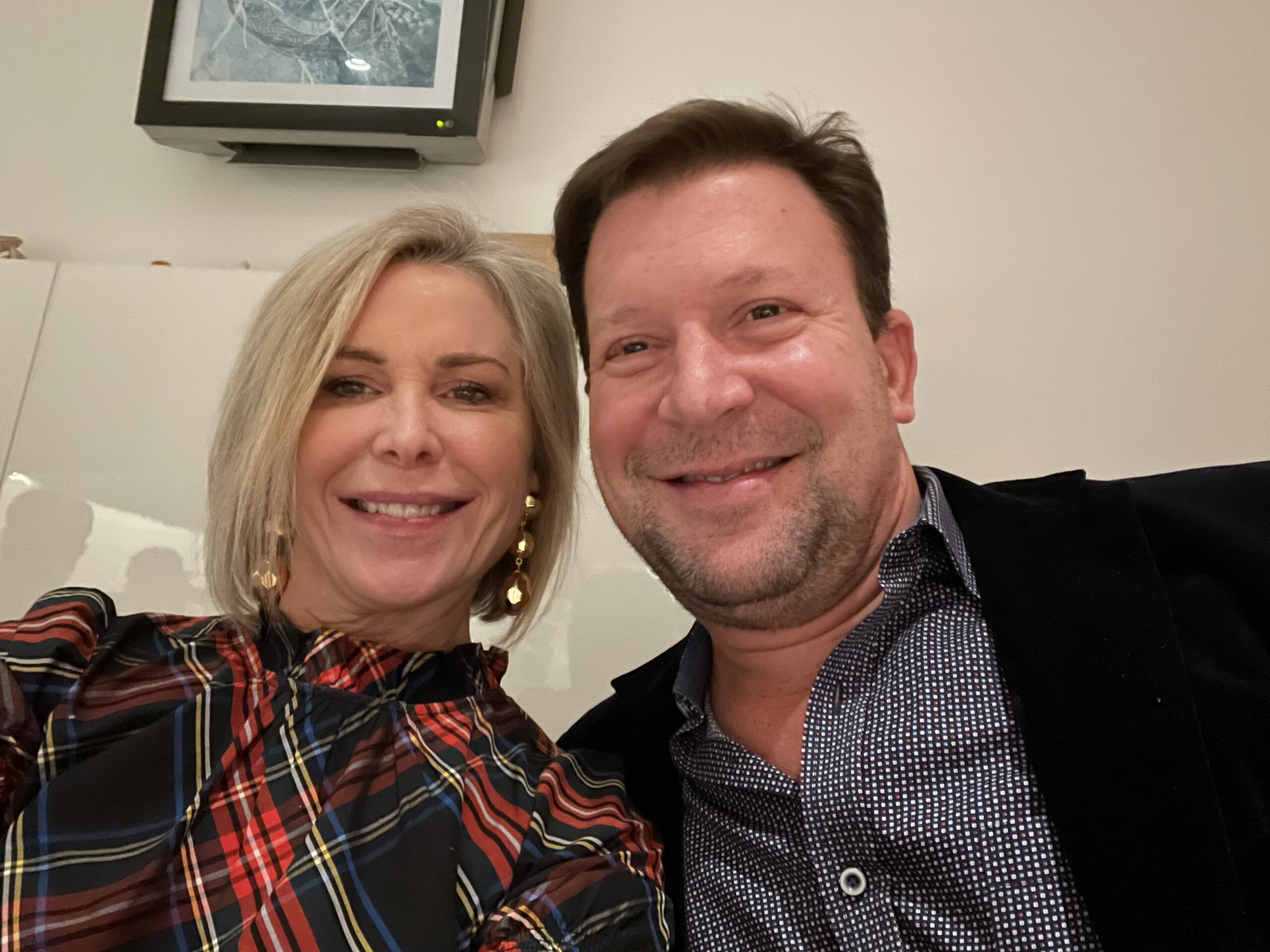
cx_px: 635
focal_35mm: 23
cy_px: 476
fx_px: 844
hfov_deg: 73.9
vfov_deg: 58.9
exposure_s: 1/8
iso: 1000
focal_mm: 2.71
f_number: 2.2
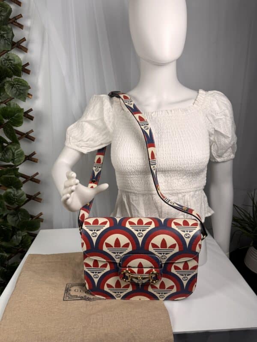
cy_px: 171
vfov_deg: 71.6
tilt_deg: -14.5
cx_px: 128
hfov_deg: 56.8
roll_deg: +0.9
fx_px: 238
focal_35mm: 24
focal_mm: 6.76
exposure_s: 1/374
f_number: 1.78
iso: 80
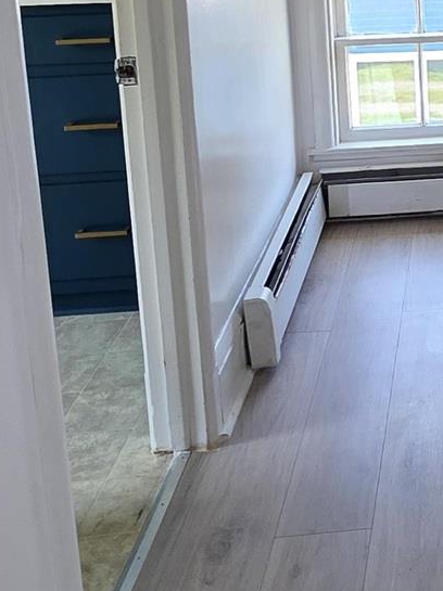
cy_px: -12
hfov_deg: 23.1
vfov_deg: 32.0
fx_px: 940
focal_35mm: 55
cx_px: 600
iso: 160
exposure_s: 1/120
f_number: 1.9
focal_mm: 2.2
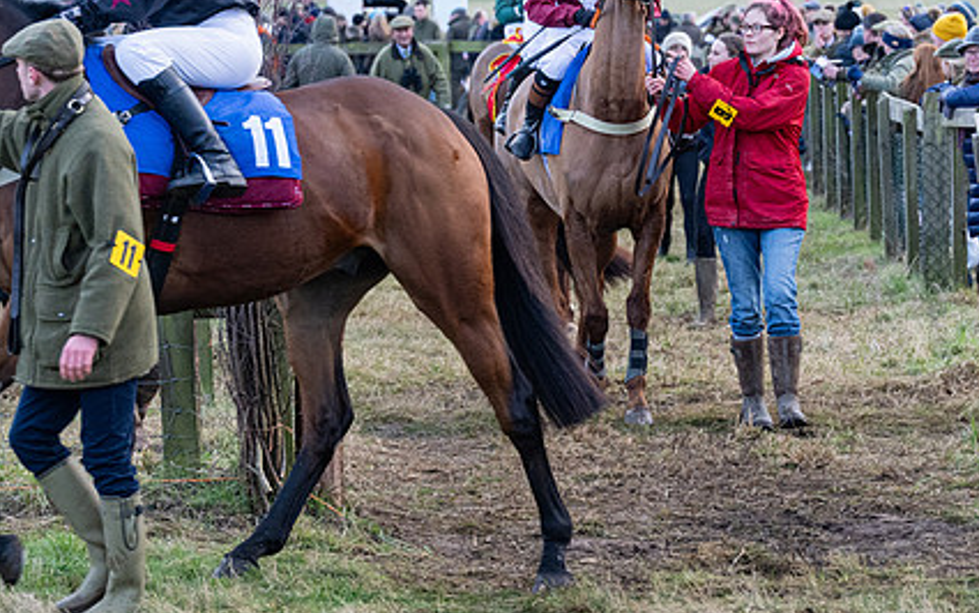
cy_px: 175
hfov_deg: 10.4
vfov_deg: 6.5
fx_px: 5365
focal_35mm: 201
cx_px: 257
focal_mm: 83
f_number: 4
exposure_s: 1/400
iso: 1000
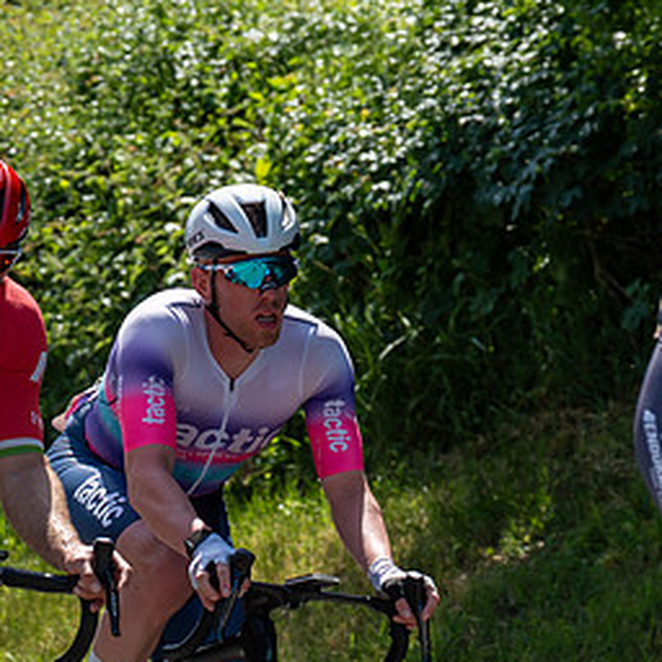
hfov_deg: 5.5
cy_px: 542
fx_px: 6859
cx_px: -188
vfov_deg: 5.5
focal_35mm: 317
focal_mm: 91
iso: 100
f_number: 4.5
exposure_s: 1/1000
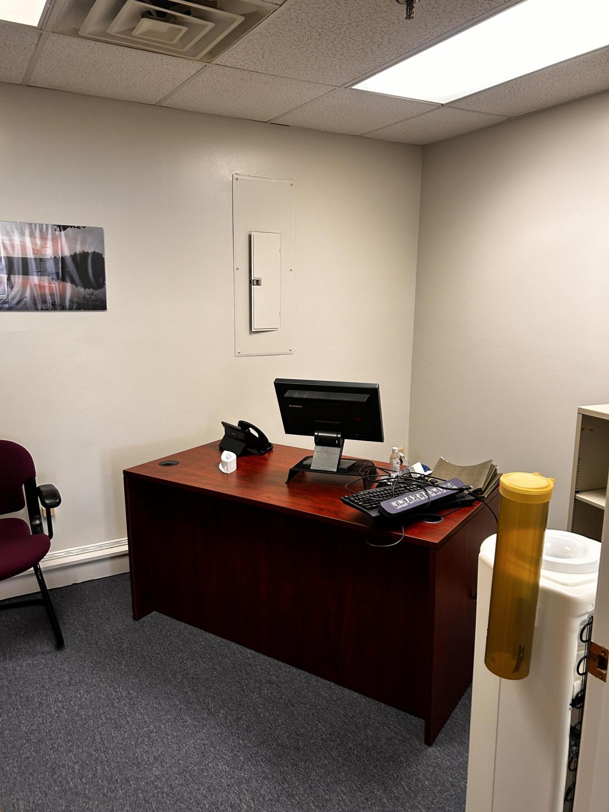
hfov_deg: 53.1
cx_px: 304
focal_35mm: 26
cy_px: 406
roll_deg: +0.7
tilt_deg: -10.1
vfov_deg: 67.3
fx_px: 610
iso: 125
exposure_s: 1/60
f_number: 1.5
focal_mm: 5.7
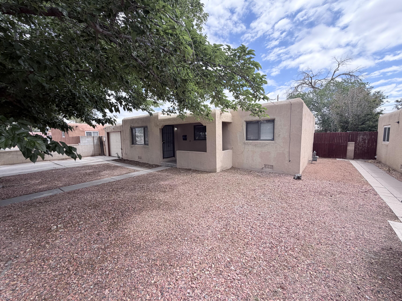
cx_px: 201
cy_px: 150
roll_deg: +0.6
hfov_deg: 102.1
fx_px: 163
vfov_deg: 85.7
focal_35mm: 14
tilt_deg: -4.8
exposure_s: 1/770
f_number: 2.2
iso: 40
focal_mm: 2.22
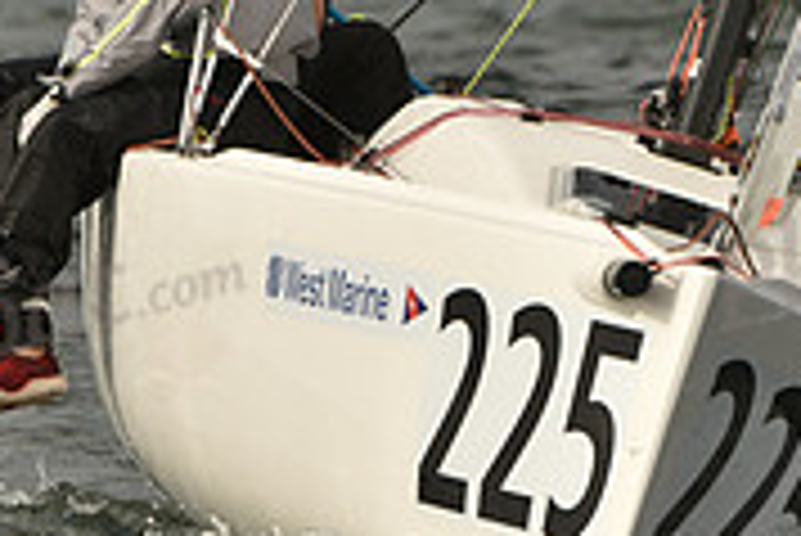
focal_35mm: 1305
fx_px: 29059
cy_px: 511
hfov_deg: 1.6
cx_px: 482
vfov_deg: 1.1
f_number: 9
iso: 320
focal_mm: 400
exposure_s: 1/1250
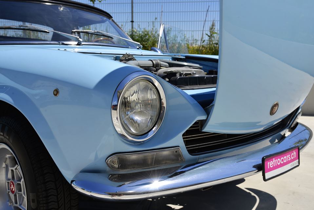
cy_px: 105
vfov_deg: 35.1
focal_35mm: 38
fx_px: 332
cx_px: 157
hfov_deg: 50.7
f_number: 9
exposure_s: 1/320
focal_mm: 38
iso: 100
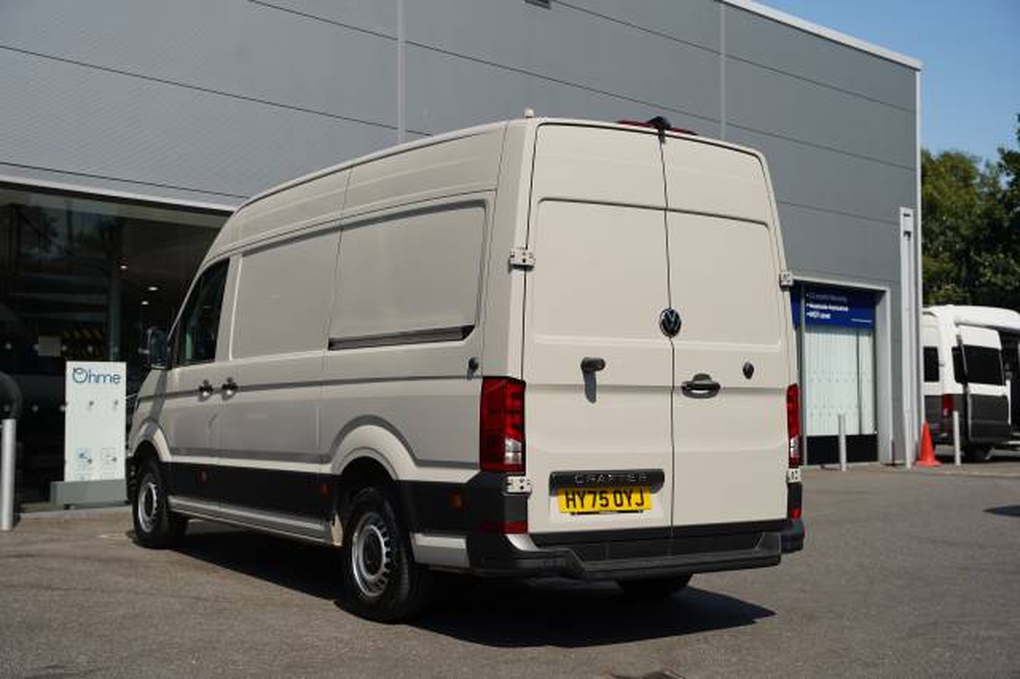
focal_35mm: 45
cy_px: 340
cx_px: 510
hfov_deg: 43.3
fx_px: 1286
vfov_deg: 29.6
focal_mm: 45.4
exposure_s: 1/500
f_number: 4.5
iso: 100
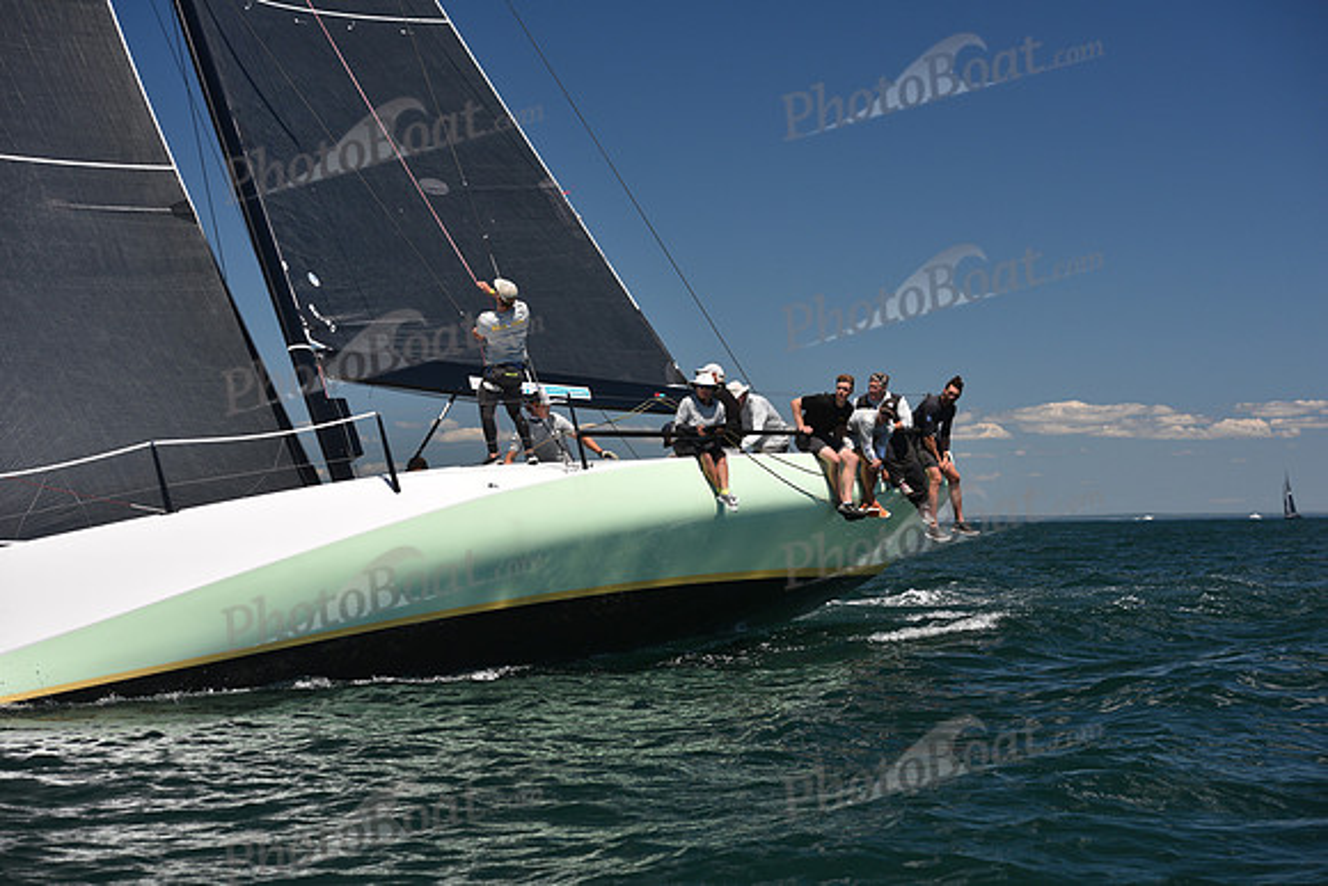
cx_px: 664
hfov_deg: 28.8
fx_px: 2583
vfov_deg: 19.5
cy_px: 443
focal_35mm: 70
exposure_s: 1/800
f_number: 5.6
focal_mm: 70
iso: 250
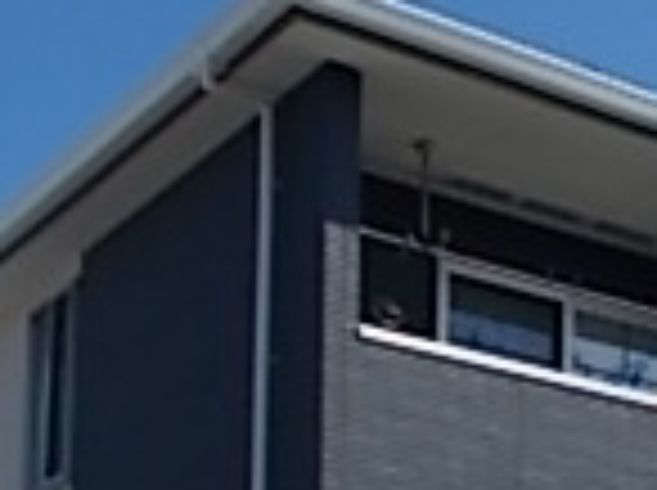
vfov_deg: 12.2
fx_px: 2160
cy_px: 773
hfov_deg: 15.5
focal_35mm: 114
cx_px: 1080
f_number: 8
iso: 80
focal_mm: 4.6
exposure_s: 1/160
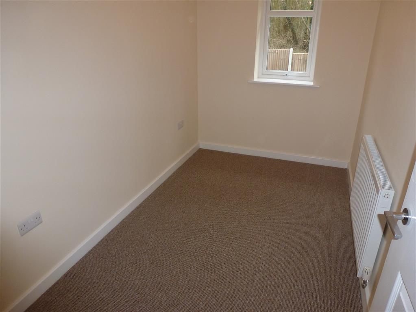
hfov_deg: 71.6
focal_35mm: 24
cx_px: 208
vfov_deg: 56.8
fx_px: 289
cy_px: 156
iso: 200
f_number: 3.3
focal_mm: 4.3
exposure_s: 1/60
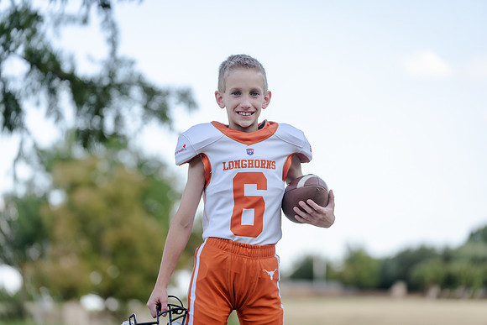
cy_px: 162
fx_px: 1745
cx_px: 244
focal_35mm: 129
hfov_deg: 15.9
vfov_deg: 10.6
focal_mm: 129
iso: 125
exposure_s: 1/320
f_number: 3.2
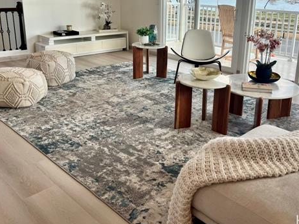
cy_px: 72
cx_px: 184
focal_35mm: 36
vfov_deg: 39.2
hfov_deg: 50.9
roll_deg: -1.9
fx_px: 311
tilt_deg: -16.5
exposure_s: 1/361
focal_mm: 5.7
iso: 50
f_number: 1.5
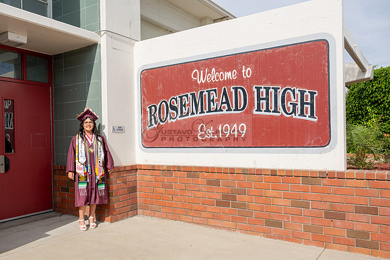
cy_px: 140
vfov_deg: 41.2
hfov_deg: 58.6
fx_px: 346
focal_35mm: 32
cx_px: 168
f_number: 8
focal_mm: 28
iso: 100
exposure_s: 1/200
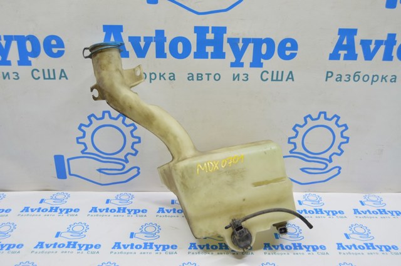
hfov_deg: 53.2
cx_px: 200
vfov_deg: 36.8
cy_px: 133
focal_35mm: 36
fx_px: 400
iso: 400
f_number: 5.6
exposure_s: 1/20
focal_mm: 24
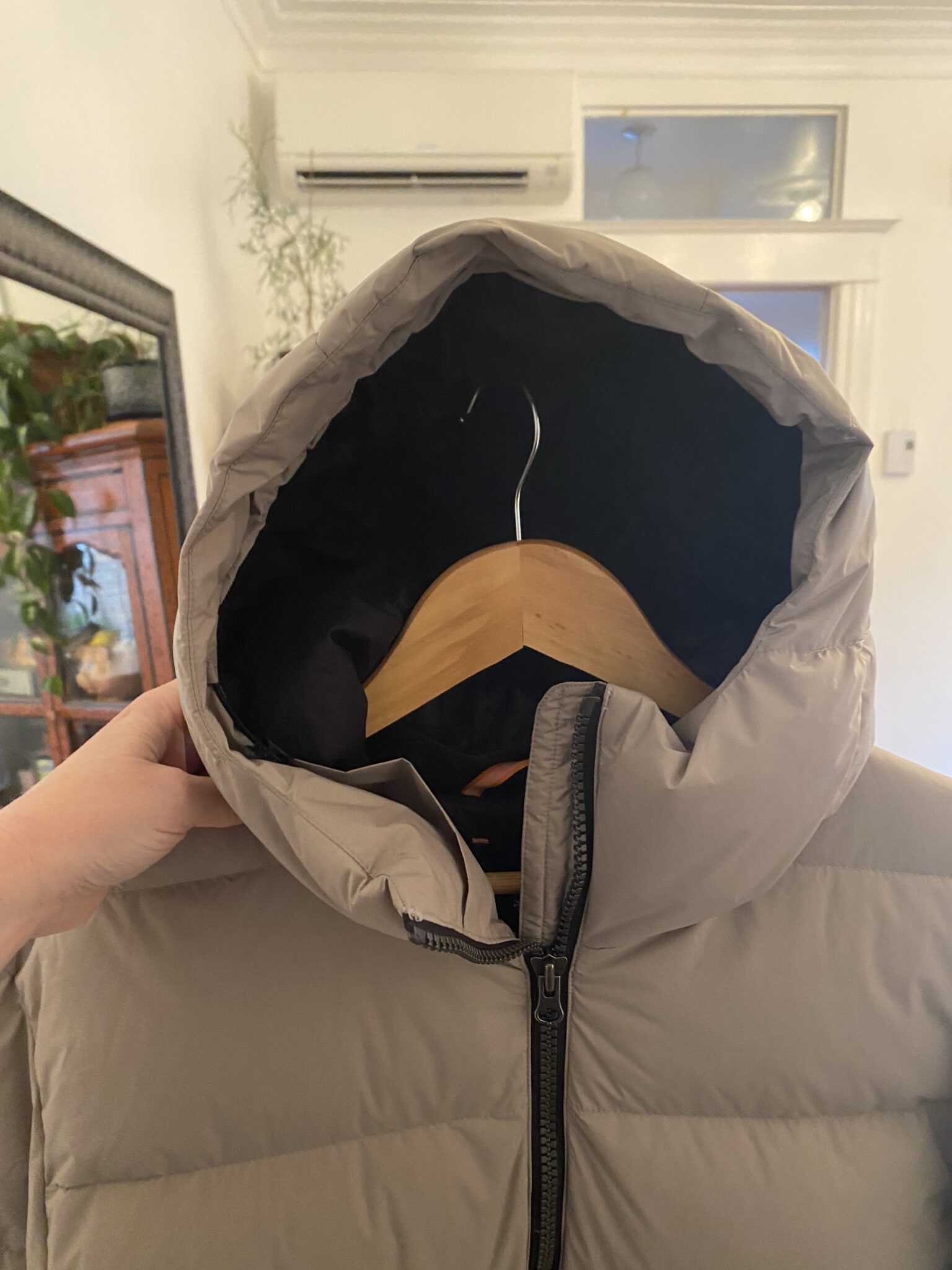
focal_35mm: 26
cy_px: 635
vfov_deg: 67.3
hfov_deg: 53.1
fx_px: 953
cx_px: 476
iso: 400
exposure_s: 1/40
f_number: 1.8
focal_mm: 4.25
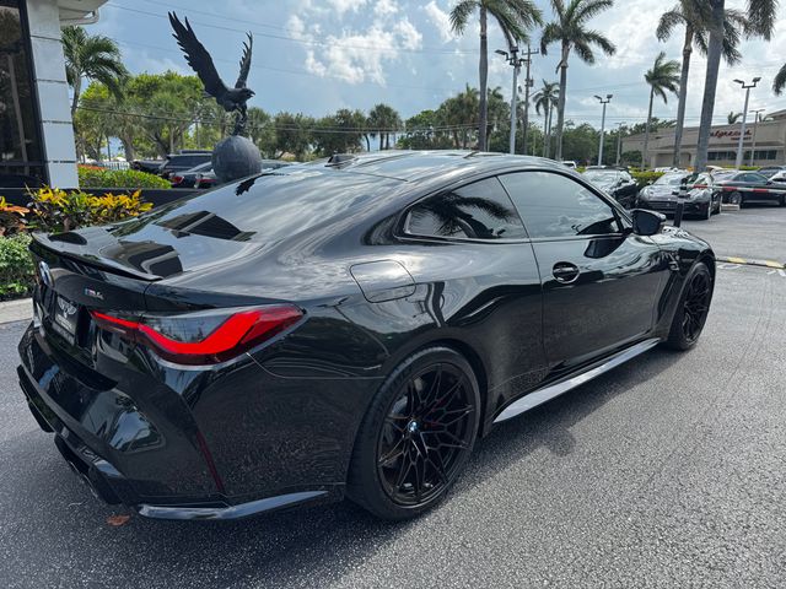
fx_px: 545
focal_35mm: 24
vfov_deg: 56.8
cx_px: 393
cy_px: 294
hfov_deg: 71.6
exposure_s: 1/1339
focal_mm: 6.76
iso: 80
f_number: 1.78
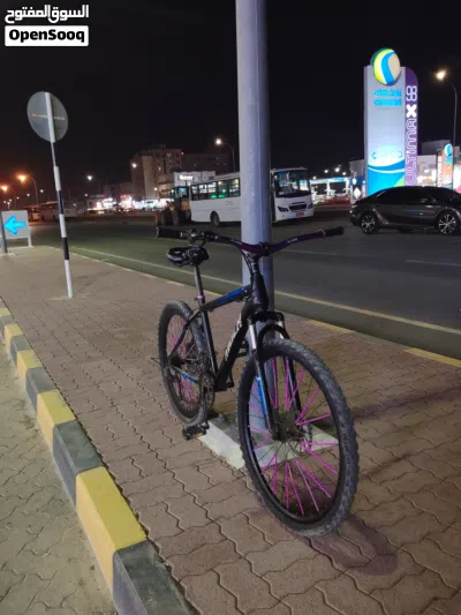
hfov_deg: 46.8
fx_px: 532
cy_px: 308
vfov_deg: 60.0
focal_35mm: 30
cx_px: 230
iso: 953
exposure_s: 1/25
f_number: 1.75
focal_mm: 5.25
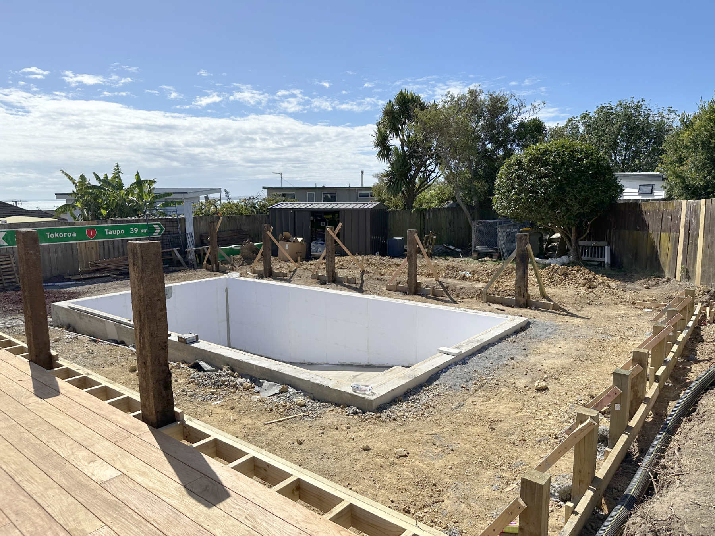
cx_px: 358
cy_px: 268
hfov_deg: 71.6
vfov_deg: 56.8
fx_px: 496
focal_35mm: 24
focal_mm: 6.9
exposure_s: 1/8929
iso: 80
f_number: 1.8
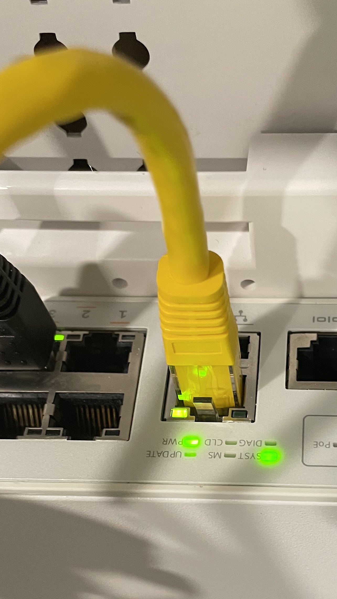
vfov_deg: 40.6
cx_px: 271
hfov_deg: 23.6
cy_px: 417
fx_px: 794
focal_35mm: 50
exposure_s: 1/60
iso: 400
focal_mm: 4.2
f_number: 1.6
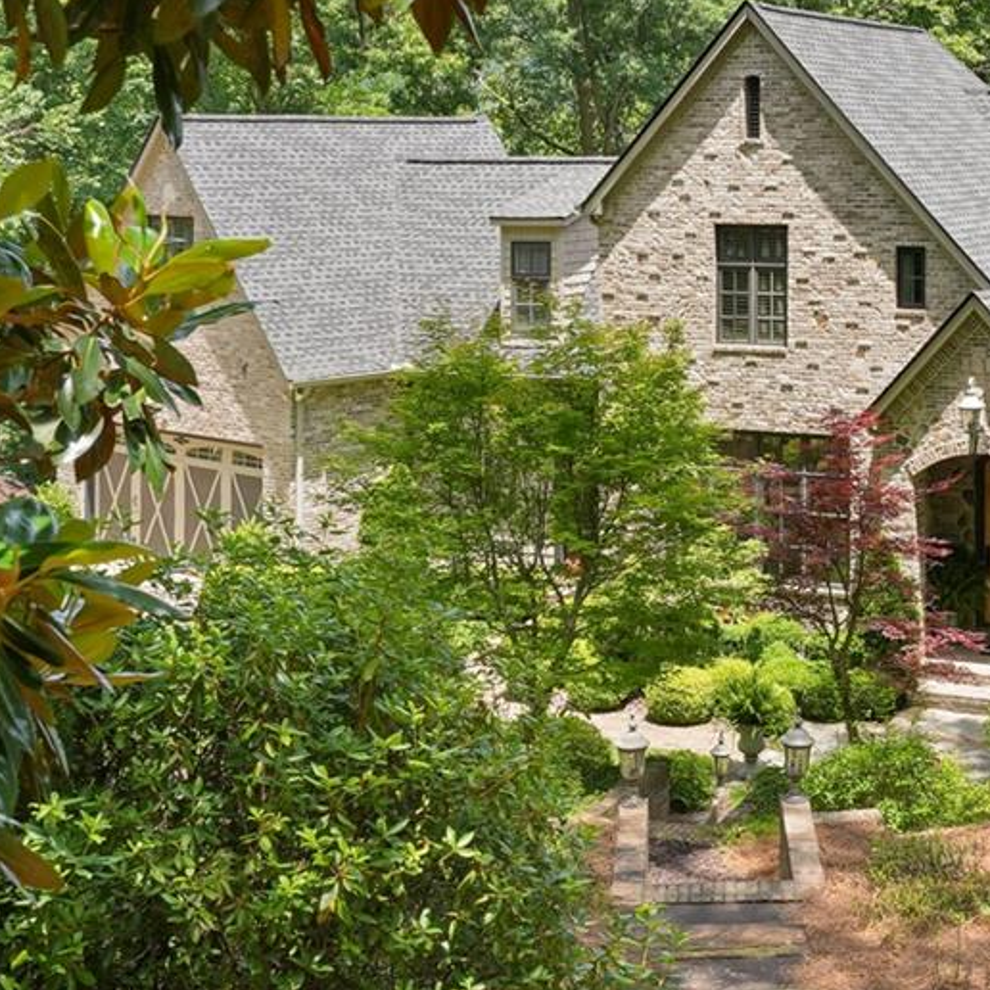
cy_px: 483
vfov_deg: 29.1
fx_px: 1909
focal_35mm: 59
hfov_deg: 28.2
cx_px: 850
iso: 200
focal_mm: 35
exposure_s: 1/50
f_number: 13
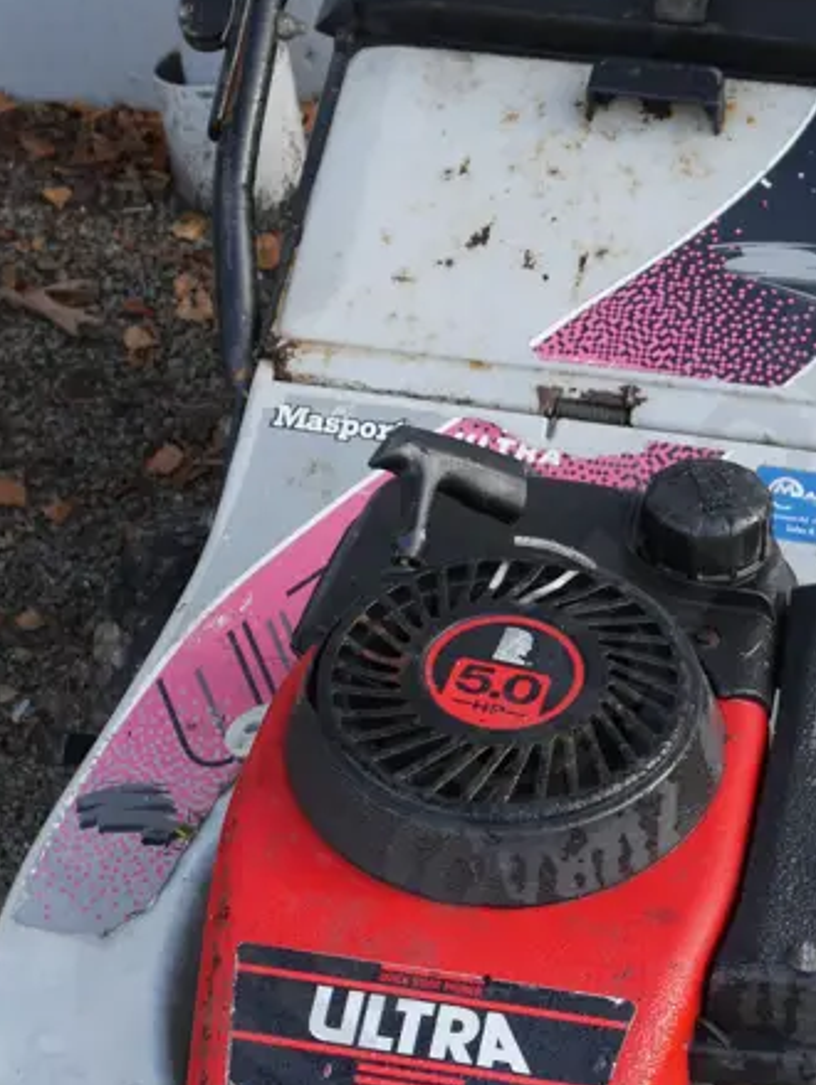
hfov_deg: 21.0
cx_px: 530
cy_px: 744
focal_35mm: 70
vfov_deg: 27.5
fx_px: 2197
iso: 200
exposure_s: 1/160
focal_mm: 15
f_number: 5
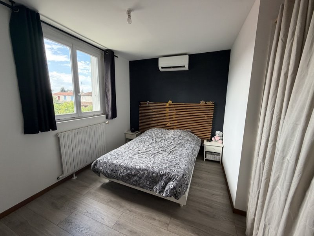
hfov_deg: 102.1
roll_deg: -0.3
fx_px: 127
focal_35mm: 14
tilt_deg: -9.5
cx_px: 157
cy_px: 118
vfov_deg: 85.7
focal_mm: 2.22
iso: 200
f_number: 2.2
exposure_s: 1/121
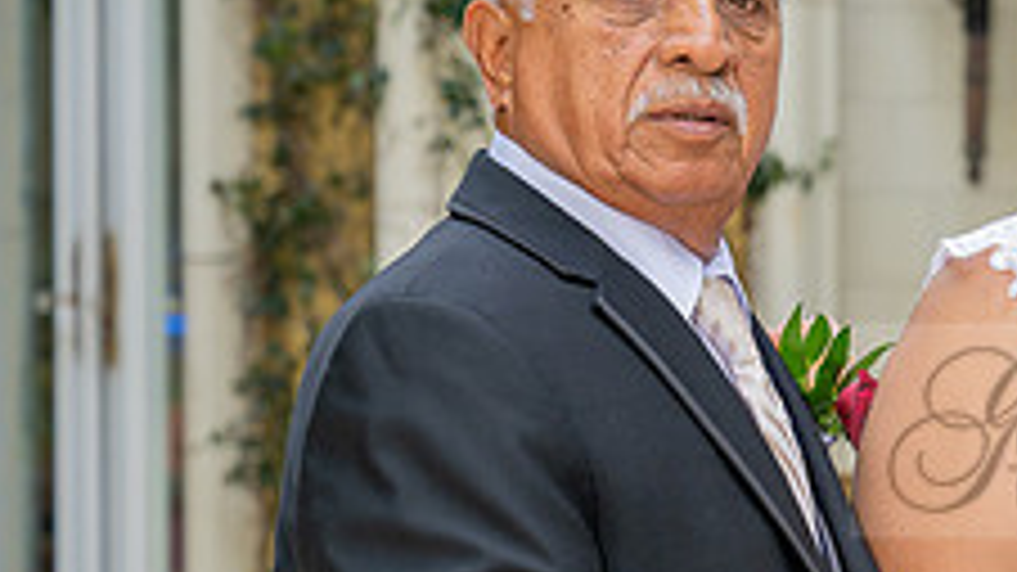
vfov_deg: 5.7
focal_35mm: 211
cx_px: 1356
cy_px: 425
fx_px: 5689
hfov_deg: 10.0
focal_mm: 70
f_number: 4.5
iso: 200
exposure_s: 1/200
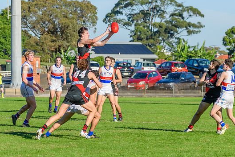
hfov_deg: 9.1
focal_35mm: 225
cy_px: 73
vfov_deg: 6.1
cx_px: 101
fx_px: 1469
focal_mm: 150
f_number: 8
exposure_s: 1/2000
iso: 800
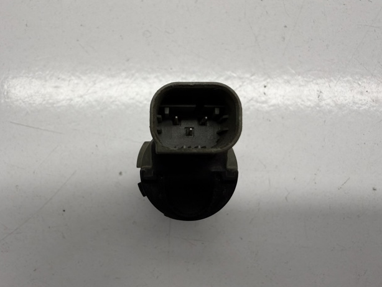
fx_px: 276
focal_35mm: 25
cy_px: 146
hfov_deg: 69.4
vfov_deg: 54.9
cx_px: 193
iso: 40
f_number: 2.2
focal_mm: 2.22
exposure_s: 1/309
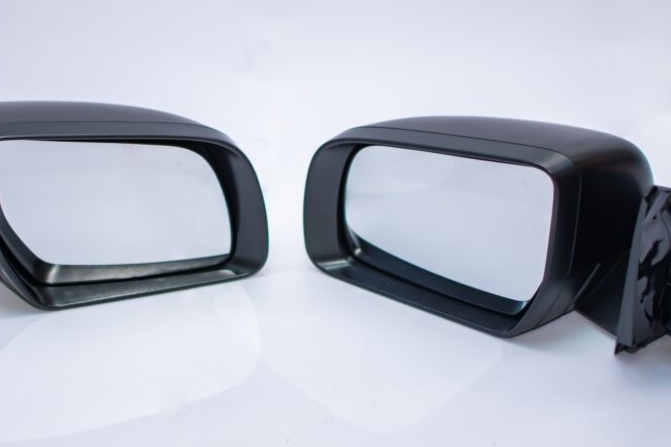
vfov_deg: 16.9
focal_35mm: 81
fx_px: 1505
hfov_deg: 25.1
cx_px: 267
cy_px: 172
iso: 640
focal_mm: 35
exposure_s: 1/100
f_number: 2
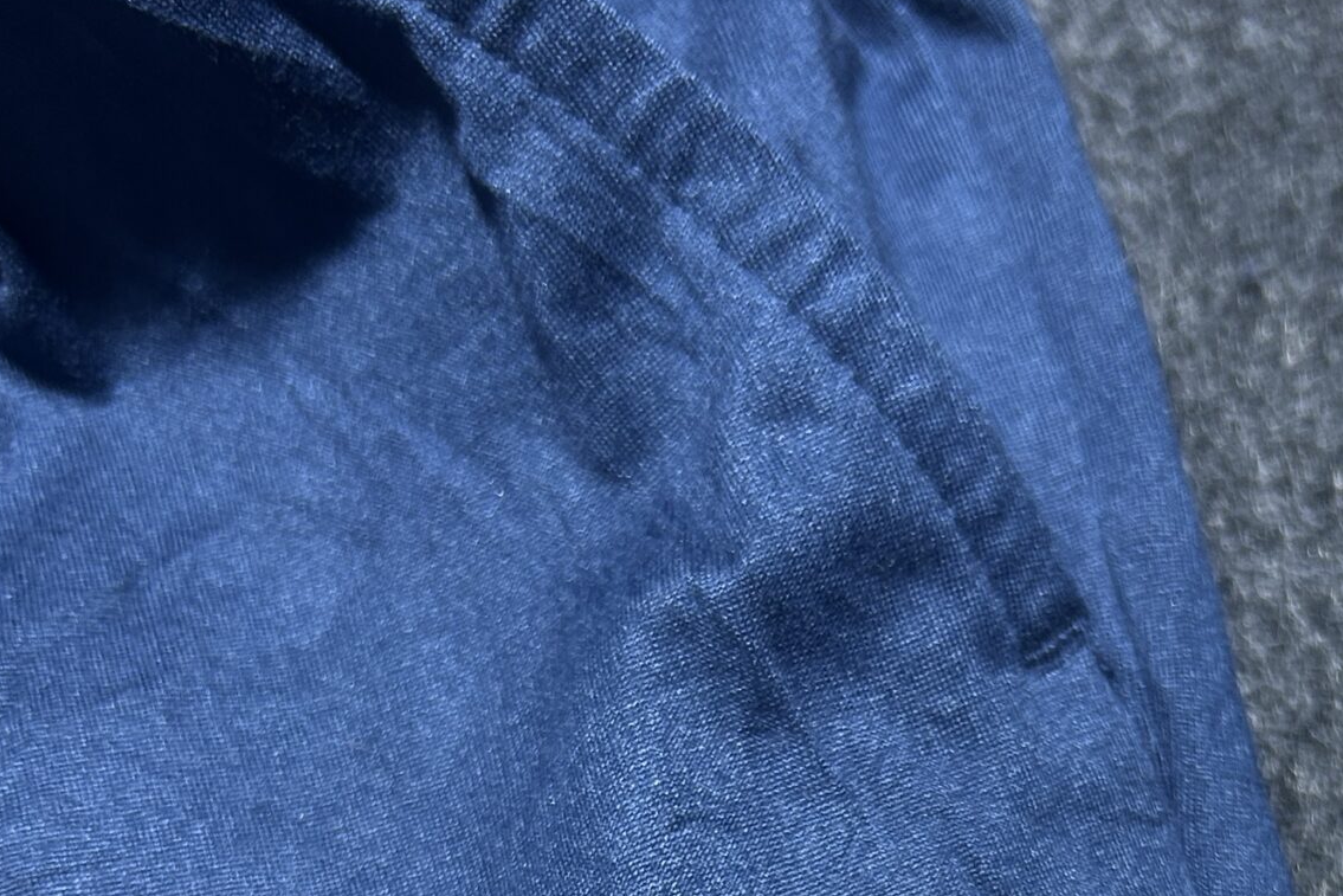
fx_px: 2276
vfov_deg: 20.0
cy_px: 1240
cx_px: 919
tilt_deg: -51.8
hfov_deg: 32.5
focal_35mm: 61
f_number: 1.5
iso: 100
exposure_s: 1/50
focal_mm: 5.7
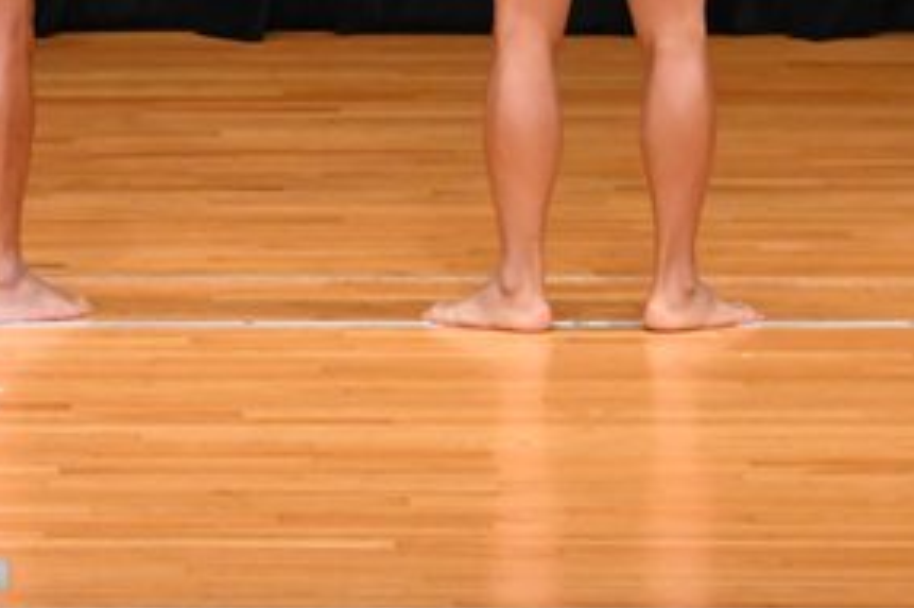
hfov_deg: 3.4
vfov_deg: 2.3
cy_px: -150
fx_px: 15427
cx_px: -113
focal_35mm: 608
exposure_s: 1/400
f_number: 5.6
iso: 3200
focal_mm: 150
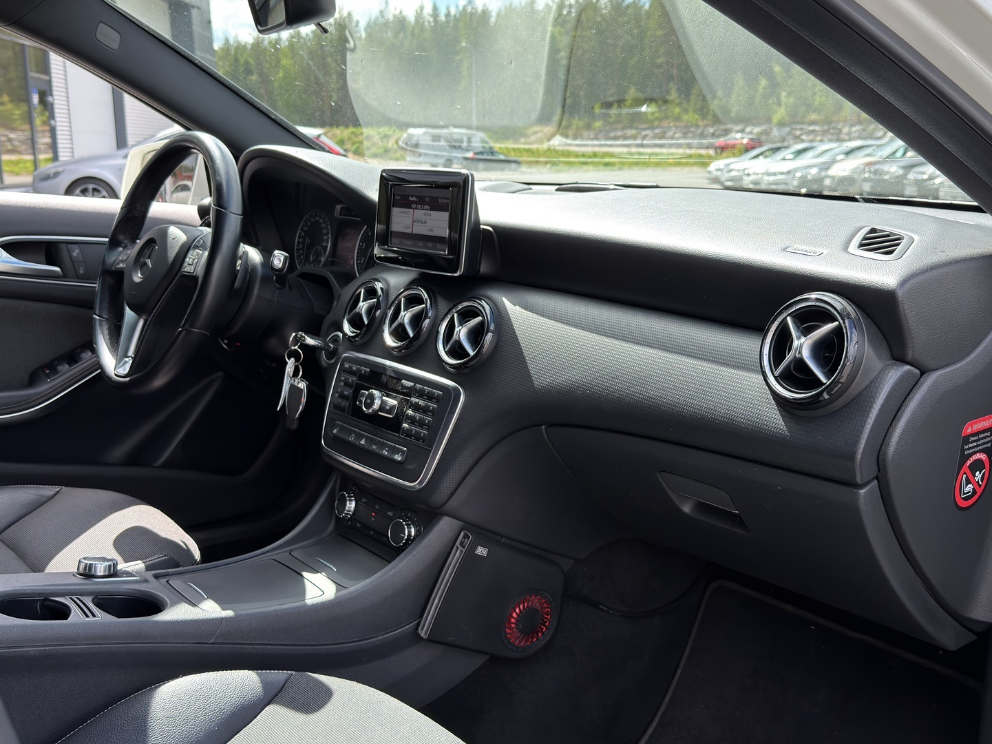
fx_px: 1089
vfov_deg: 37.7
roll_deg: +0.5
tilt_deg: -11.7
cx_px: 496
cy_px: 372
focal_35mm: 38
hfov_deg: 49.0
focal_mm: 6.76
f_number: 1.78
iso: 100
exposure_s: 1/935
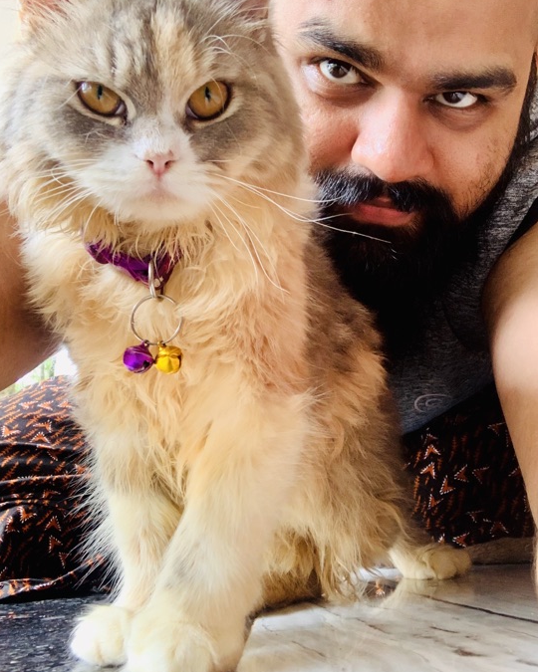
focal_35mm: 37
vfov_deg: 49.1
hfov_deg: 40.1
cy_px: 321
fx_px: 736
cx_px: 280
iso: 160
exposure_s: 1/60
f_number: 2.2
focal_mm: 2.87
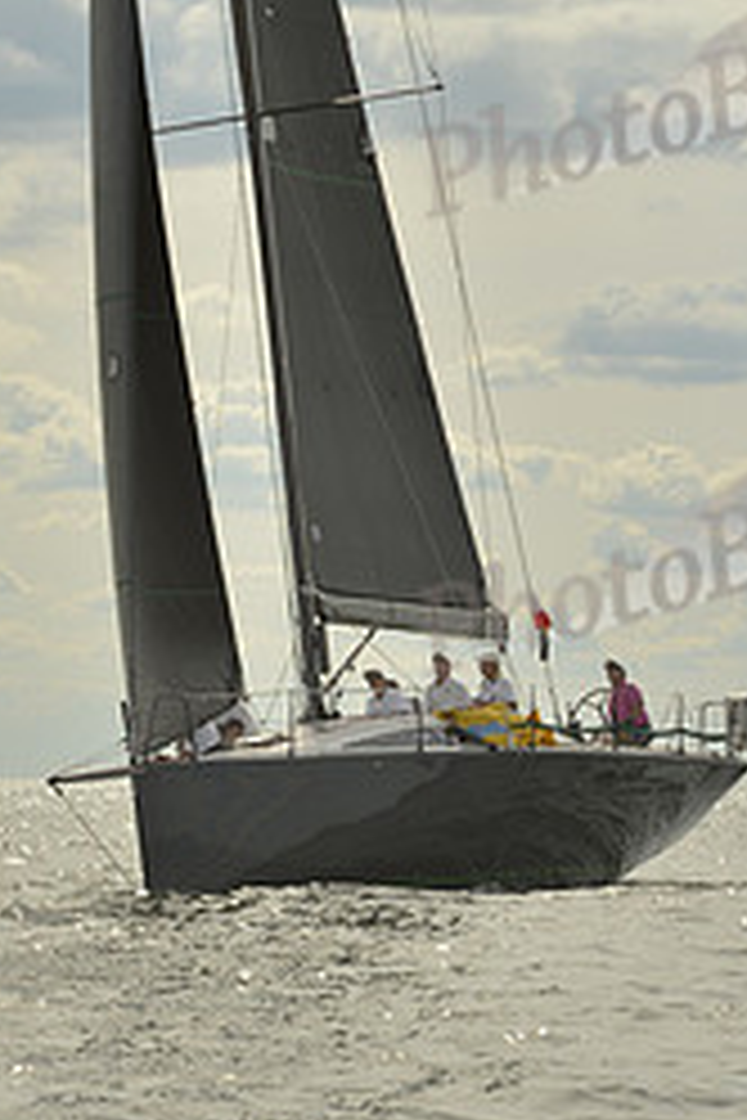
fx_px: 8403
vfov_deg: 7.6
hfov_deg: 5.1
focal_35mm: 270
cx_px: 187
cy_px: -67
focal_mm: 116
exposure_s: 1/1000
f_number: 10
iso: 200
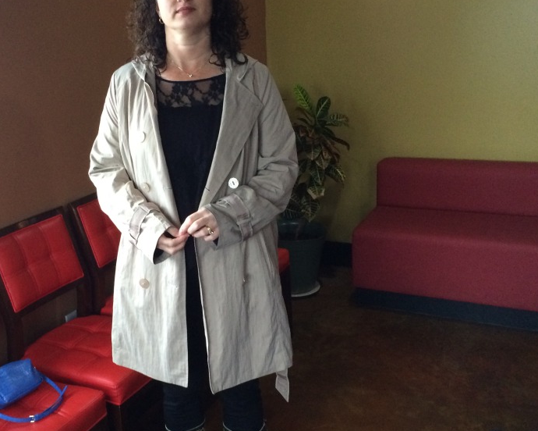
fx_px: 669
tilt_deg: -17.4
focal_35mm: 42
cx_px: 199
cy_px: 227
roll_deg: +2.4
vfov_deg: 35.7
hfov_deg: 43.5
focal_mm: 4.15
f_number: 2.2
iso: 250
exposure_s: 1/30
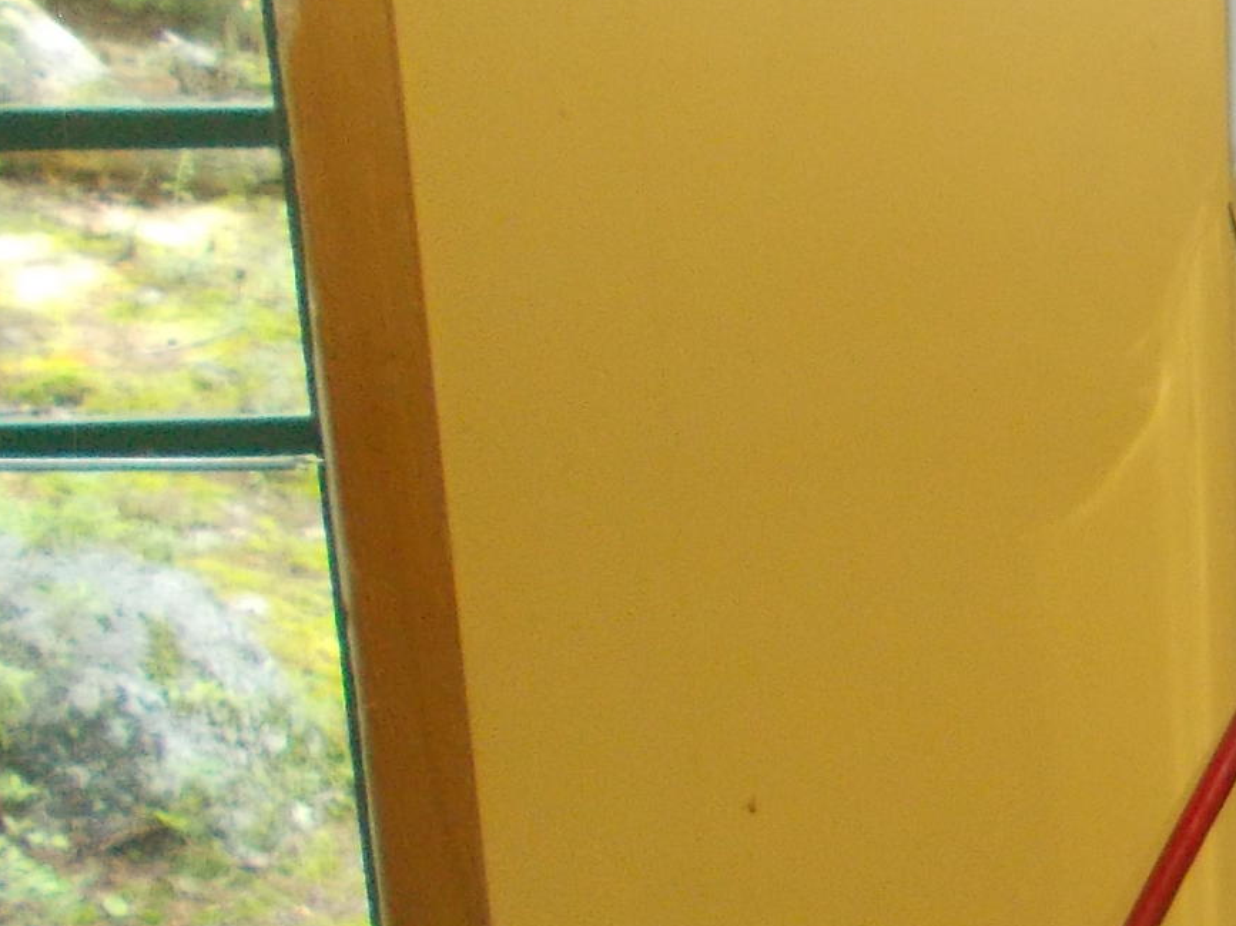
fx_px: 3213
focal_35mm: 90
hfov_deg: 18.1
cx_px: 2101
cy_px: 613
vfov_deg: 16.4
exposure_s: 1/25
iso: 280
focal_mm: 4.6
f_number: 3.2
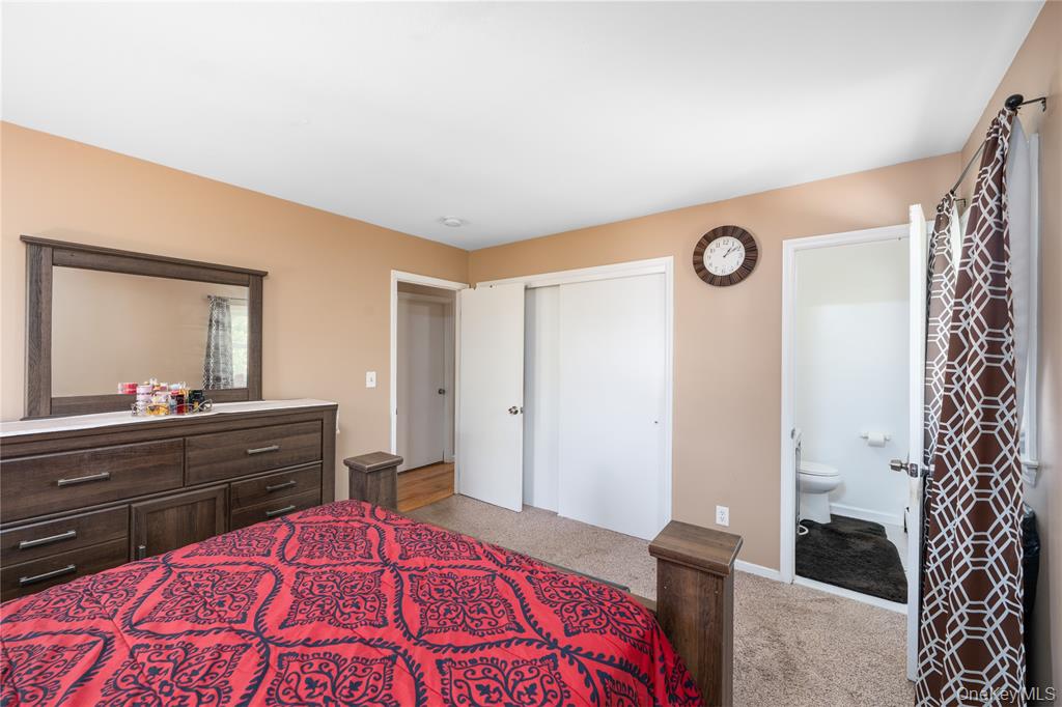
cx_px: 531
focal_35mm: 14
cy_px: 354
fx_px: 413
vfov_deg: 81.2
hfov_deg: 104.3
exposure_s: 1/160
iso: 320
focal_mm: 14
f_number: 7.1
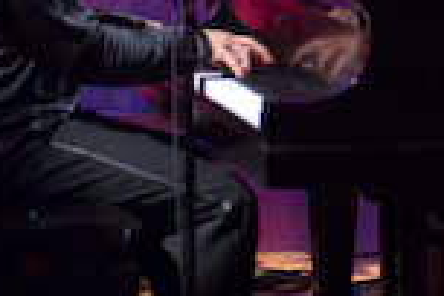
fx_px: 3379
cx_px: 281
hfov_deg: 7.5
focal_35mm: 274
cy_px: -58
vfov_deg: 5.0
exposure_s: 1/50
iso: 800
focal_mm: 70
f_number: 2.8
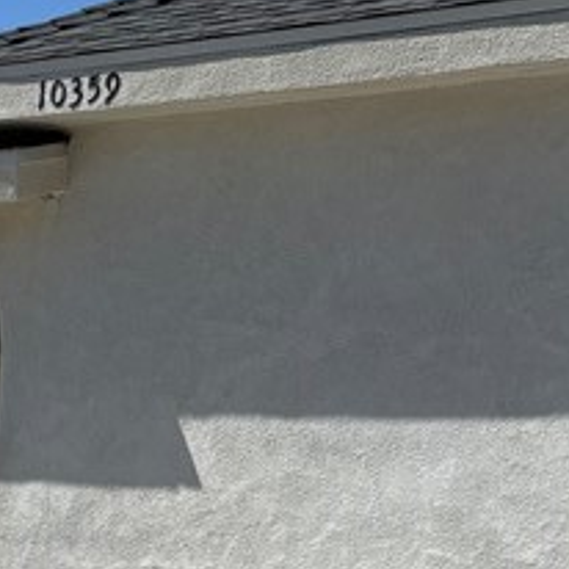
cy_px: 840
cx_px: -290
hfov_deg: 14.3
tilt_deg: -9.9
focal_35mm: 114
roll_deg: -2.5
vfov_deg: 14.3
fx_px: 2120
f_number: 1.6
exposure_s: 1/6993
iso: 50
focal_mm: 5.96
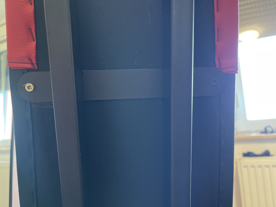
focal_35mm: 26
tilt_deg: +9.5
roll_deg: +3.0
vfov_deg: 53.1
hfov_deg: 67.3
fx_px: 207
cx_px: 138
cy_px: 104
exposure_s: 1/40
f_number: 1.6
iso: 640
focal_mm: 5.1
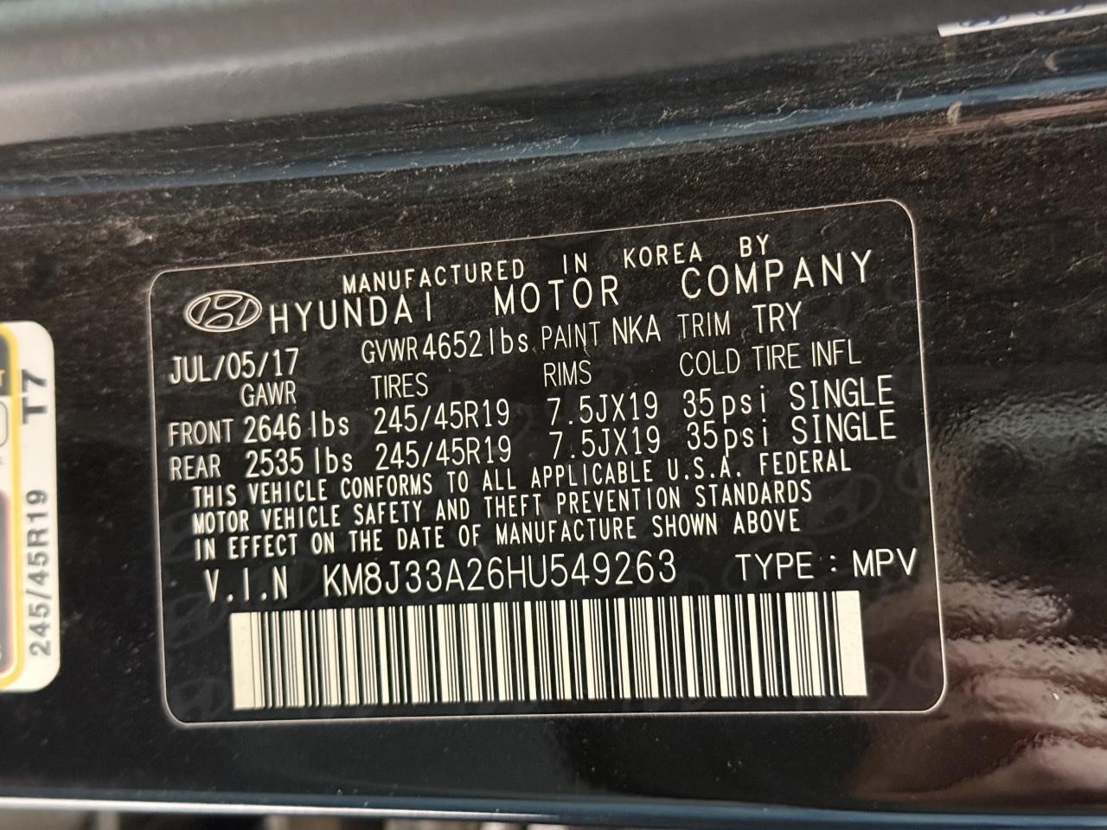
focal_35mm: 48
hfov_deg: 39.7
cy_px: 415
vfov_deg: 30.3
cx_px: 554
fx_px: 1535
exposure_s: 1/30
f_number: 1.78
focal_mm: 6.76
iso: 640
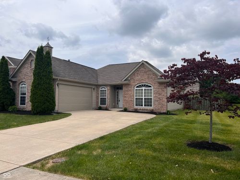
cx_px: 120
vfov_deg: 53.1
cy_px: 90
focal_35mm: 26
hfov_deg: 67.3
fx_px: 180
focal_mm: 5.7
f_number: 1.5
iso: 50
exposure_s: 1/5882
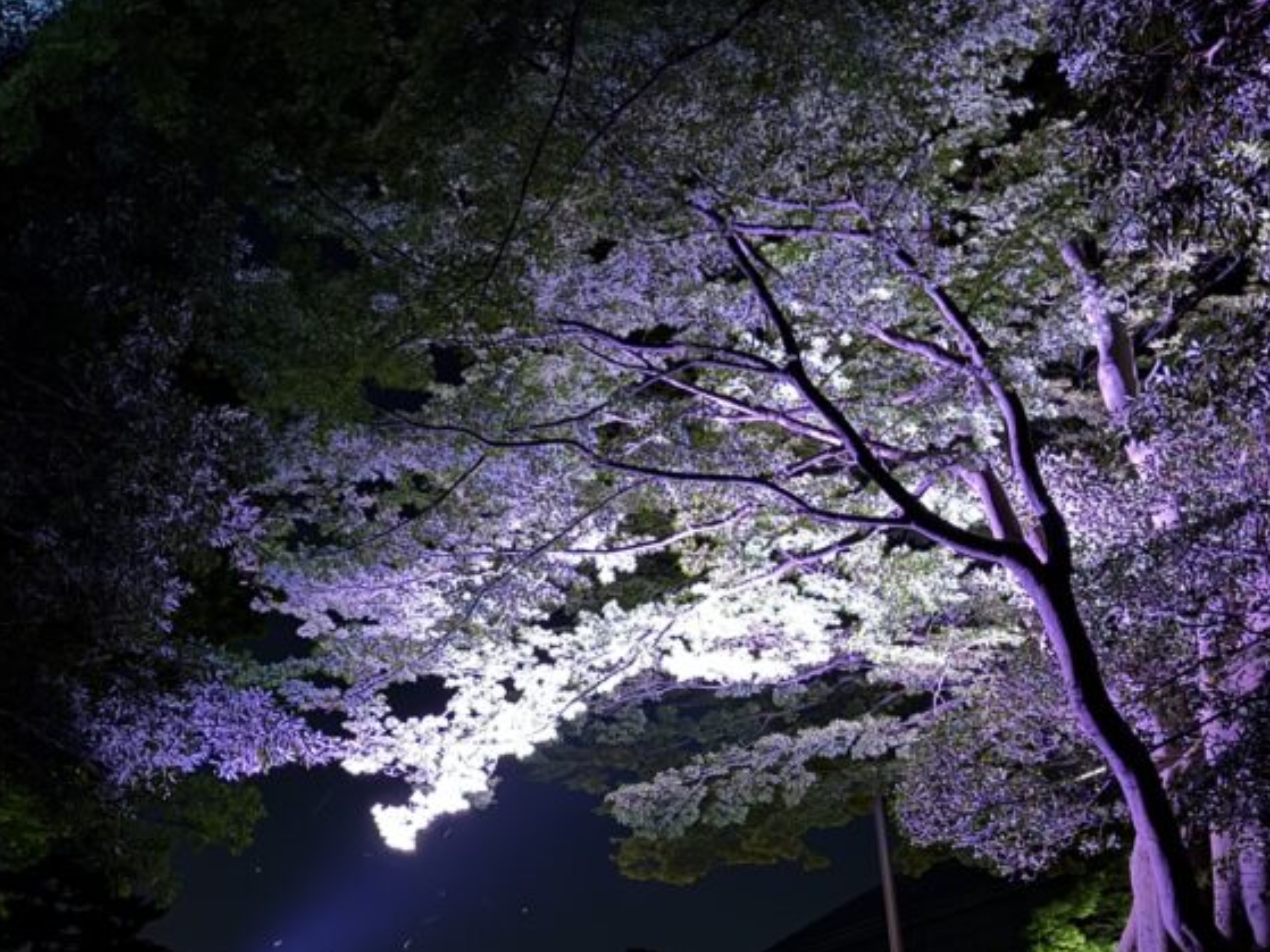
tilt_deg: +16.5
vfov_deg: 32.3
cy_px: 711
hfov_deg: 43.0
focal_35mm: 44
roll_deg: +4.7
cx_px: 627
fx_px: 1614
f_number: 1.78
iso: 1000
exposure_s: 1/5
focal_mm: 6.76
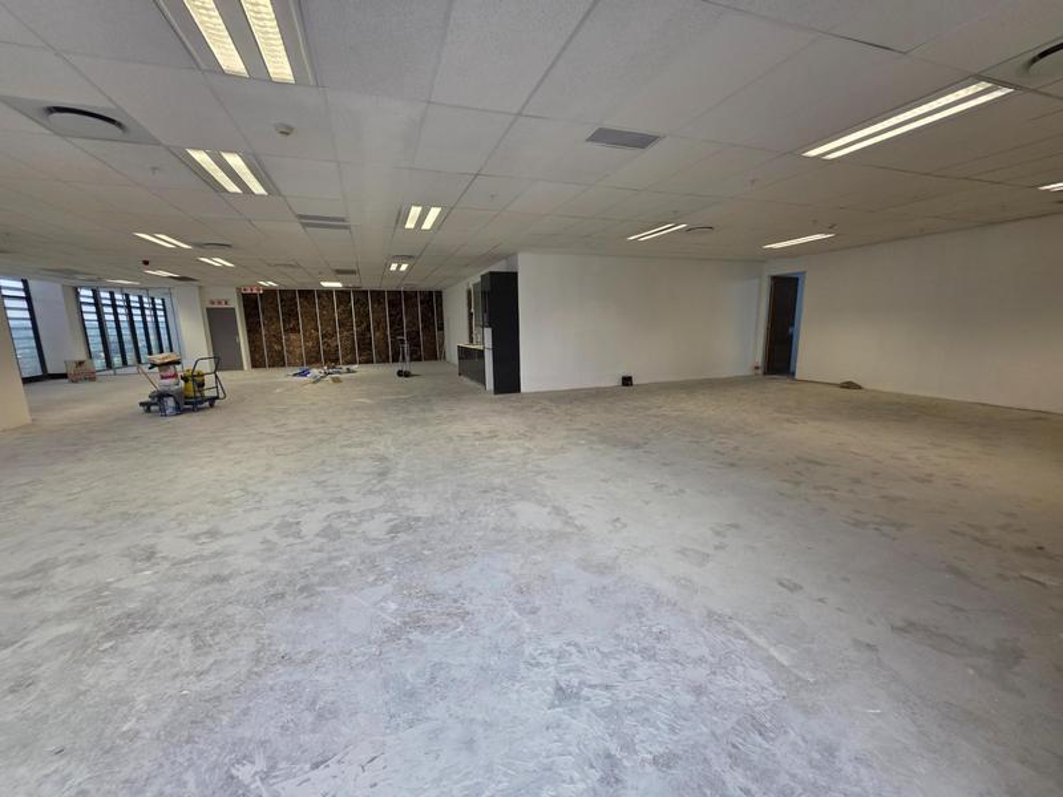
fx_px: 399
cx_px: 532
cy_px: 398
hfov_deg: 106.2
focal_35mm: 13
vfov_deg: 89.9
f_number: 1.9
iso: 100
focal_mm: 2.2
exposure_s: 1/100
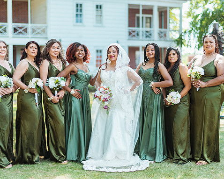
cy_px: 90
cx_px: 102
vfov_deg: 23.2
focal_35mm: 66
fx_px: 438
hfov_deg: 28.7
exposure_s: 1/640
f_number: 1.4
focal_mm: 58
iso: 100
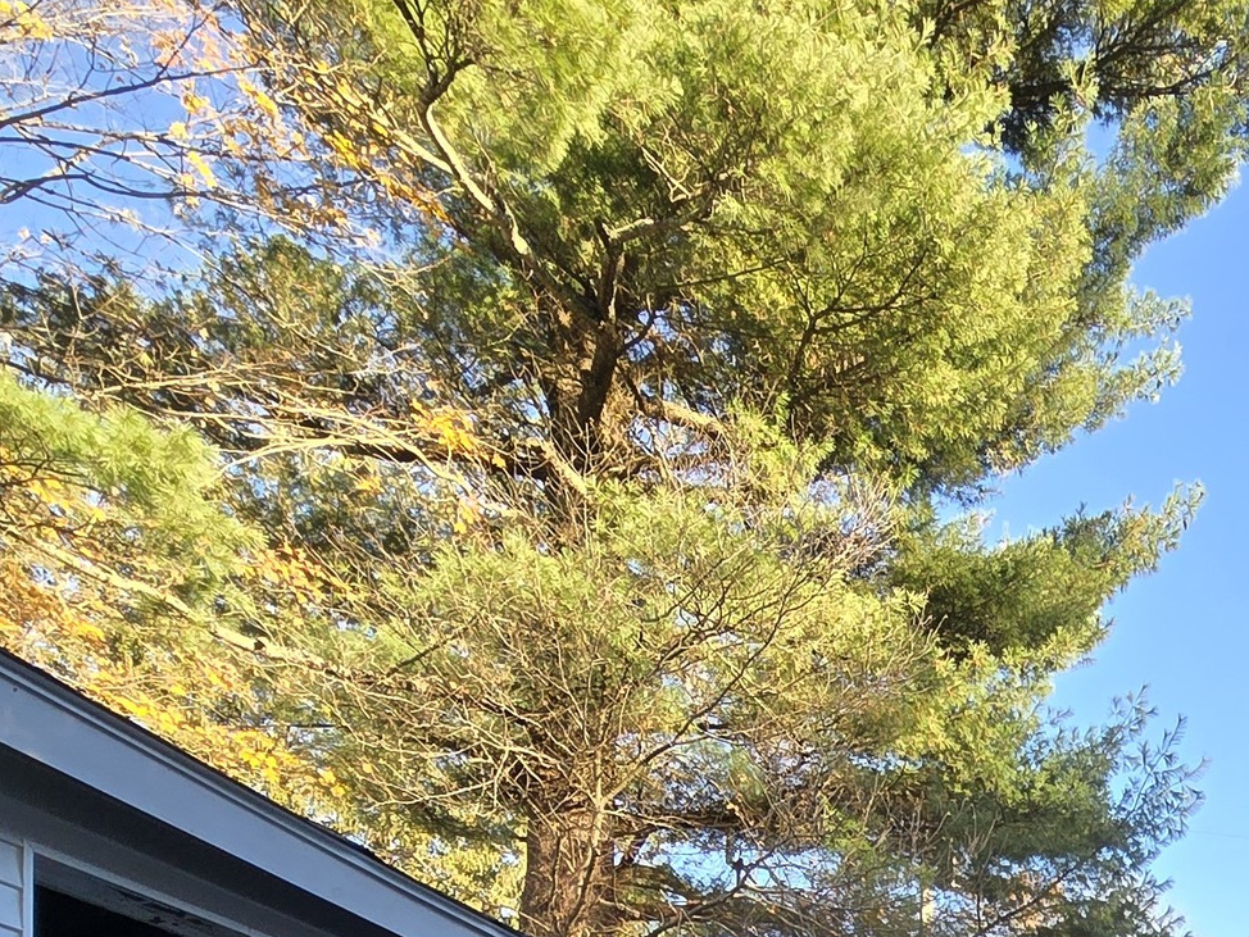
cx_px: 1266
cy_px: 1393
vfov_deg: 26.1
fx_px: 1480
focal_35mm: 41
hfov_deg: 39.9
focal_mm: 2.2
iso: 50
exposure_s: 1/342
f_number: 2.2
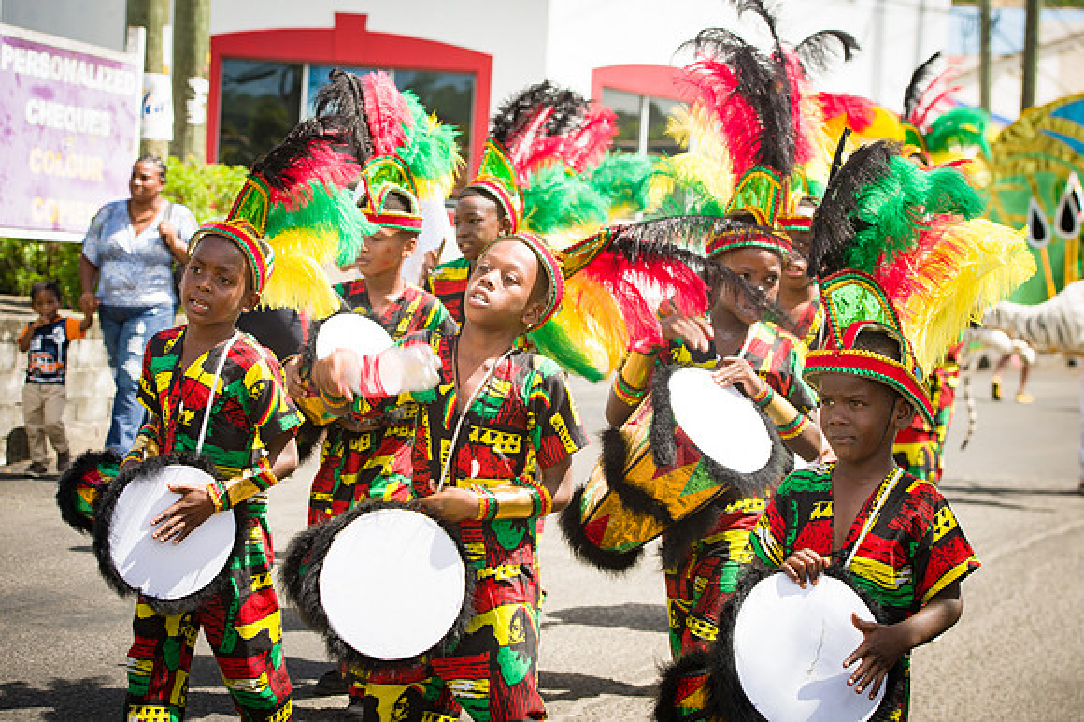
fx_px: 2106
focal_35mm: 70
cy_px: 361
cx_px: 542
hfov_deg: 28.9
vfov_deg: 19.4
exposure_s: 1/160
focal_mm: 70
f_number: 6.3
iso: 100
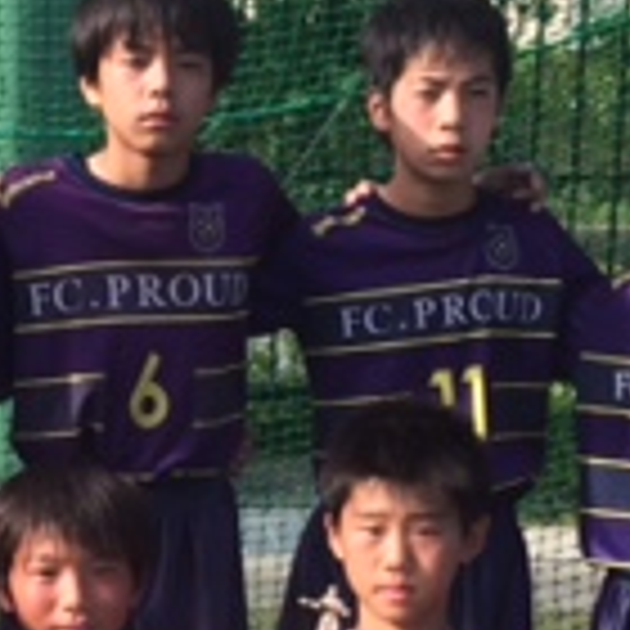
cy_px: 626
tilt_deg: -13.1
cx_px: 45
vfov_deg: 14.7
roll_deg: +0.5
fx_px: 2409
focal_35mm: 117
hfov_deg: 14.7
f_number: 2.2
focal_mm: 4.15
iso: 32
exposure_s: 1/622
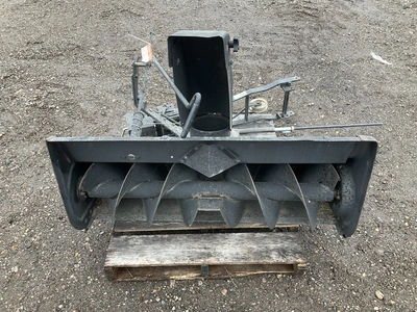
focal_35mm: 29
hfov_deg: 61.7
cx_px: 208
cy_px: 156
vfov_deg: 48.2
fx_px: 349
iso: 32
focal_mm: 3
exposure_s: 1/122
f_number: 1.8
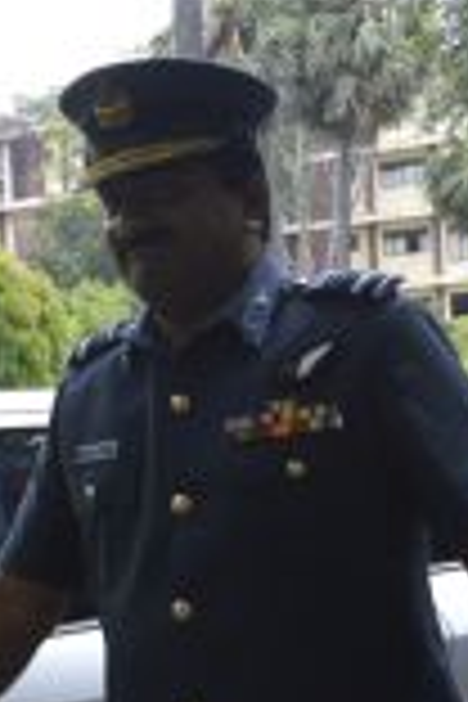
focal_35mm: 104
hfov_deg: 12.8
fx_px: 2028
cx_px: -135
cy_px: 500
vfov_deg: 19.5
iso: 200
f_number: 8
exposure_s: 1/125
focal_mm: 18
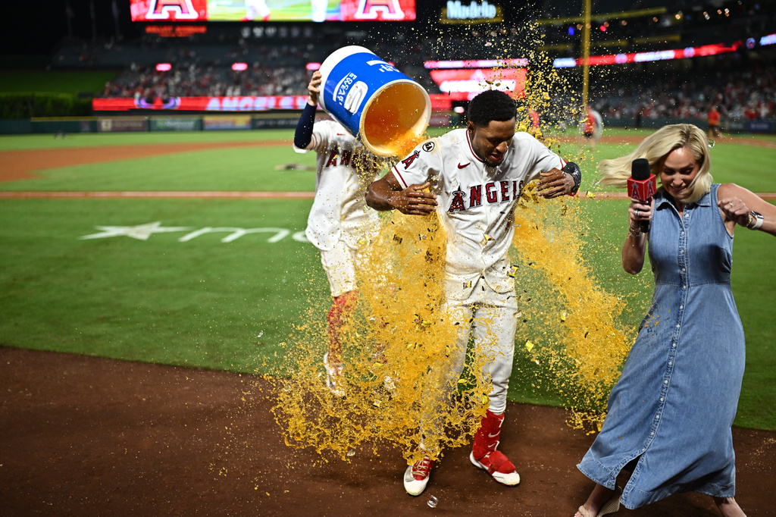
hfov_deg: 54.4
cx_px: 388
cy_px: 258
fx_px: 754
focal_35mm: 35
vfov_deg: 37.8
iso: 1000
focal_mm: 35
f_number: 1.2
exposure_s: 1/3200
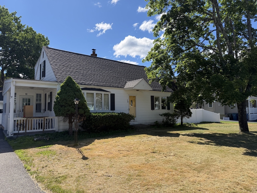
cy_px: 96
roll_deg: +1.7
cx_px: 128
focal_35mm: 24
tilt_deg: +4.7
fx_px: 178
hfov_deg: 71.6
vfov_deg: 56.8
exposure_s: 1/4405
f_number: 1.78
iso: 100
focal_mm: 6.76
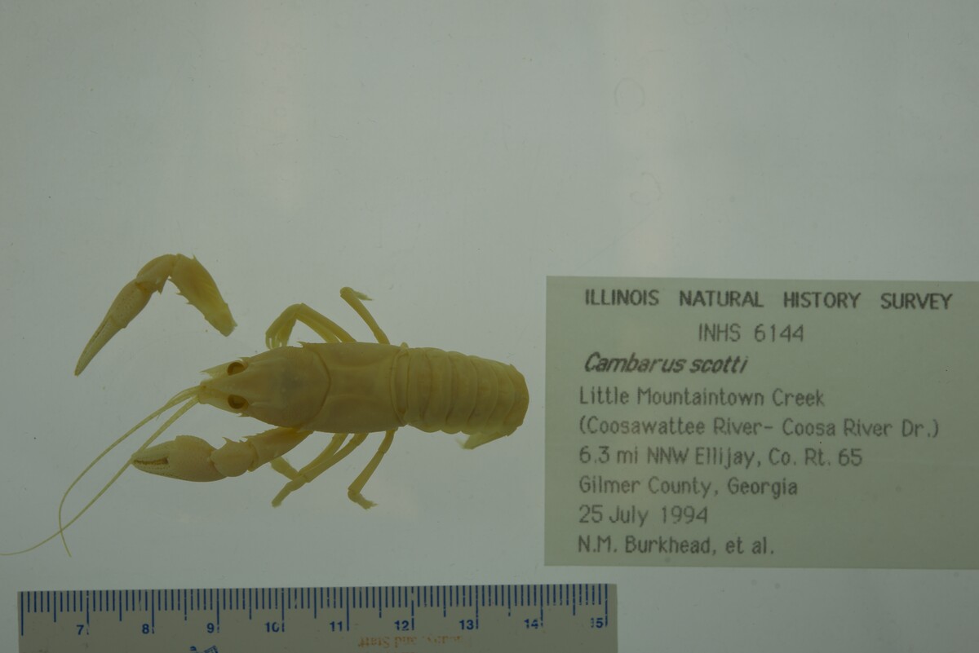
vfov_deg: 22.6
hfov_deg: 33.4
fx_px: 1632
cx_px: 490
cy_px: 326
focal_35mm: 60
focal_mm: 60
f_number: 10
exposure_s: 1/80
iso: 50
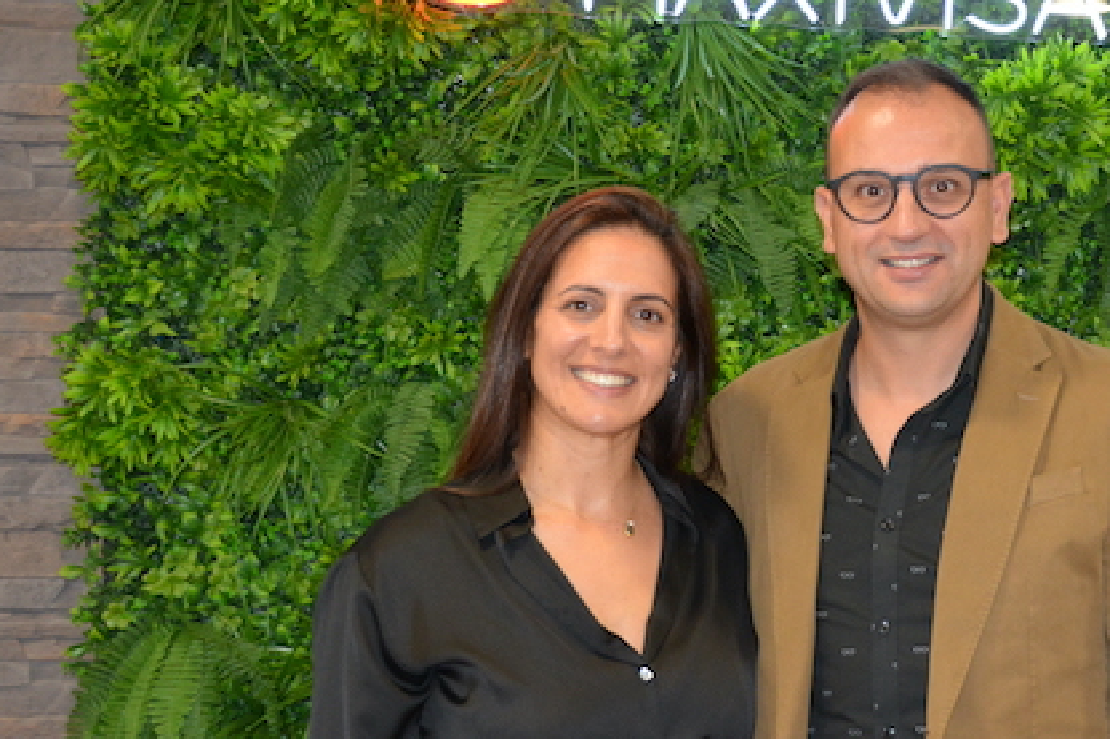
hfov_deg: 26.6
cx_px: 851
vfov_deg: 18.2
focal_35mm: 75
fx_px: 2311
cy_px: 431
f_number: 4
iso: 900
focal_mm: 26
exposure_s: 1/60
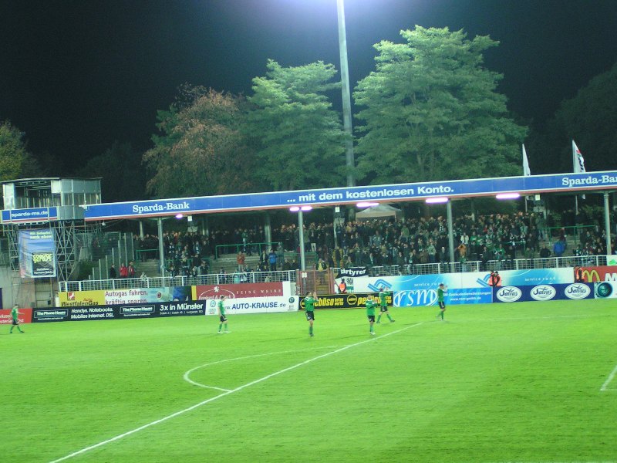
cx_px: 308
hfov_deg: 23.8
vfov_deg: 18.0
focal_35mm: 82
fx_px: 1462
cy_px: 232
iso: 200
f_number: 3.2
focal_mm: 12.6
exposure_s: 1/25
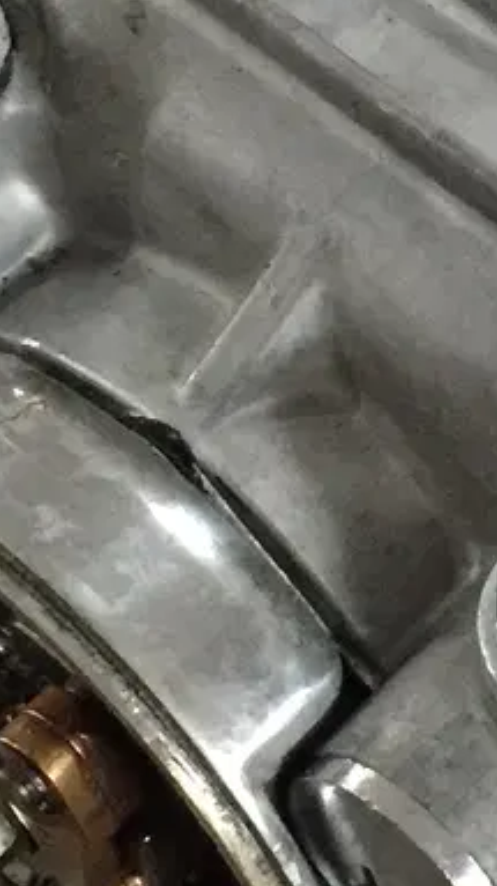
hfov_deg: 8.9
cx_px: 804
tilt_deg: -45.4
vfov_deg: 16.1
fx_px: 3097
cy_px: 120
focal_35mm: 132
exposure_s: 1/17
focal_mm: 4.15
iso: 250
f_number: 2.2
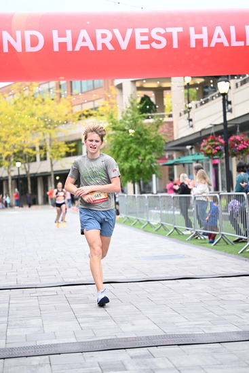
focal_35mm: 74
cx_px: 124
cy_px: 186
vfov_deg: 27.3
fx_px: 767
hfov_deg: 18.4
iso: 1600
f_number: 2.8
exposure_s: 1/800
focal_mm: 74
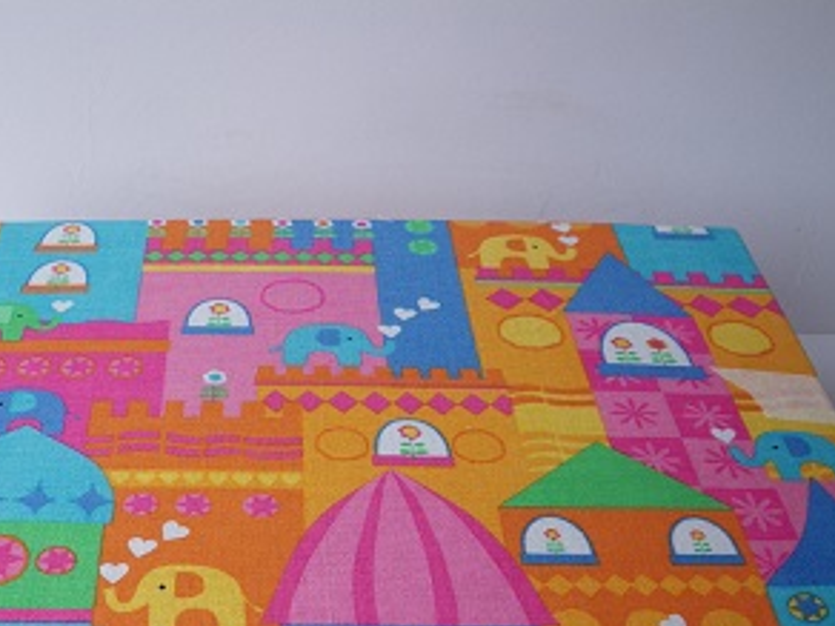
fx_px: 1158
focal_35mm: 48
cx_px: 303
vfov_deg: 29.5
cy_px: 516
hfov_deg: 39.3
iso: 64
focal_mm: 5
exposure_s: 1/80
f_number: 3.5
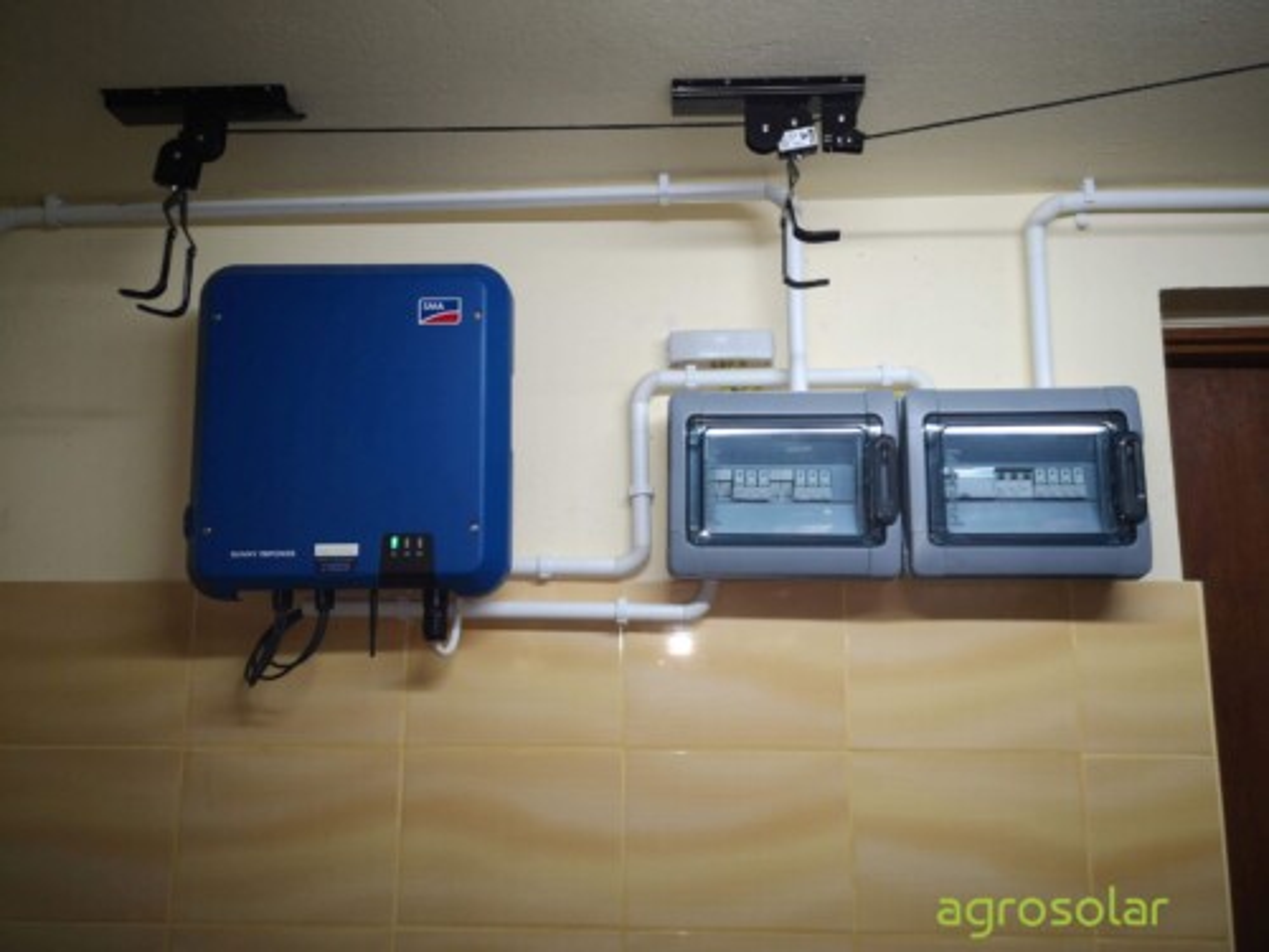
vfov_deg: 51.4
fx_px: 990
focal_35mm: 27
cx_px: 634
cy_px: 476
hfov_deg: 65.3
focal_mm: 3.95
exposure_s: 1/50
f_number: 1.8
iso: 125
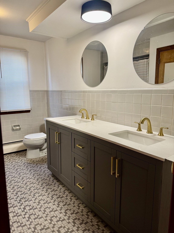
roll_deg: +0.3
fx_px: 161
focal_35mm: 24
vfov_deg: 71.6
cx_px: 87
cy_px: 116
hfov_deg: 56.8
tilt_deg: -9.6
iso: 200
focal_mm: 6.76
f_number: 1.78
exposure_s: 1/120
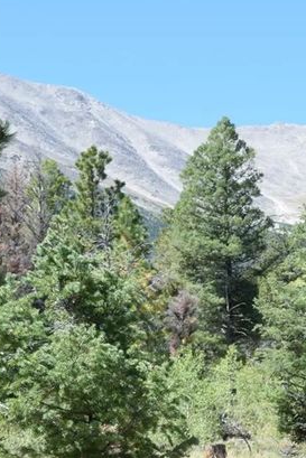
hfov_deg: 10.7
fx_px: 1529
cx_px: 557
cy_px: 305
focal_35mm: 120
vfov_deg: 17.0
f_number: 8
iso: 220
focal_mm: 32
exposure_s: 1/250
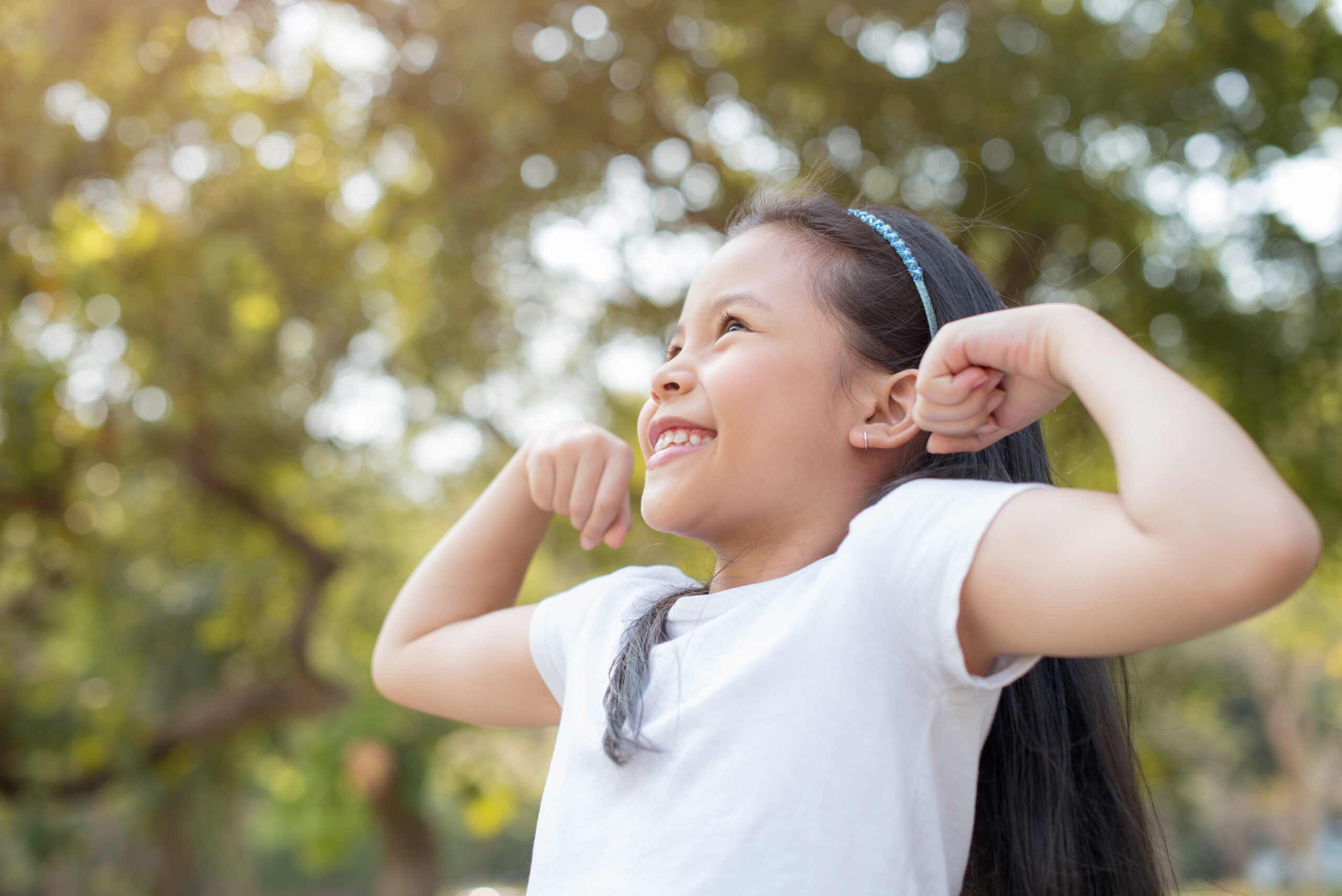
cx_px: 671
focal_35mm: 50
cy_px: 448
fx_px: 1865
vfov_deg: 27.0
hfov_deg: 39.6
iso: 160
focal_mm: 50
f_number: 2.8
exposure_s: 1/320
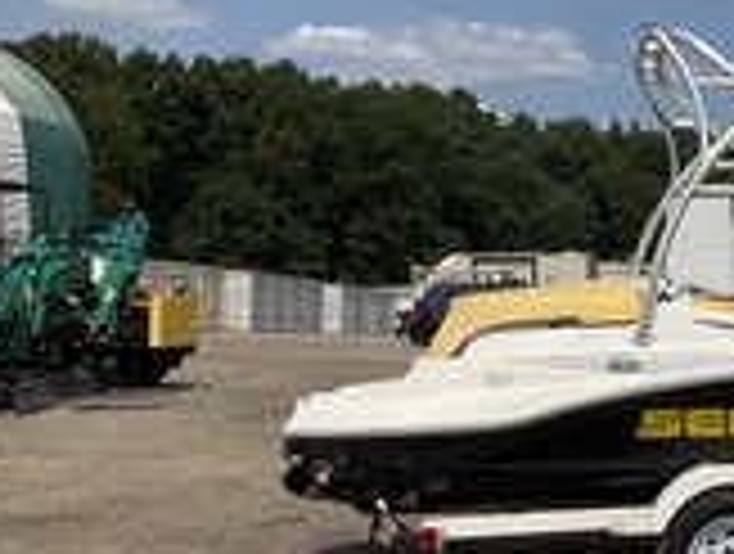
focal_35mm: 71
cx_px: 802
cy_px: 410
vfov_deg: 20.6
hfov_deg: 25.4
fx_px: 1509
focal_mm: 3
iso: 25
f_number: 1.8
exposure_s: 1/3534
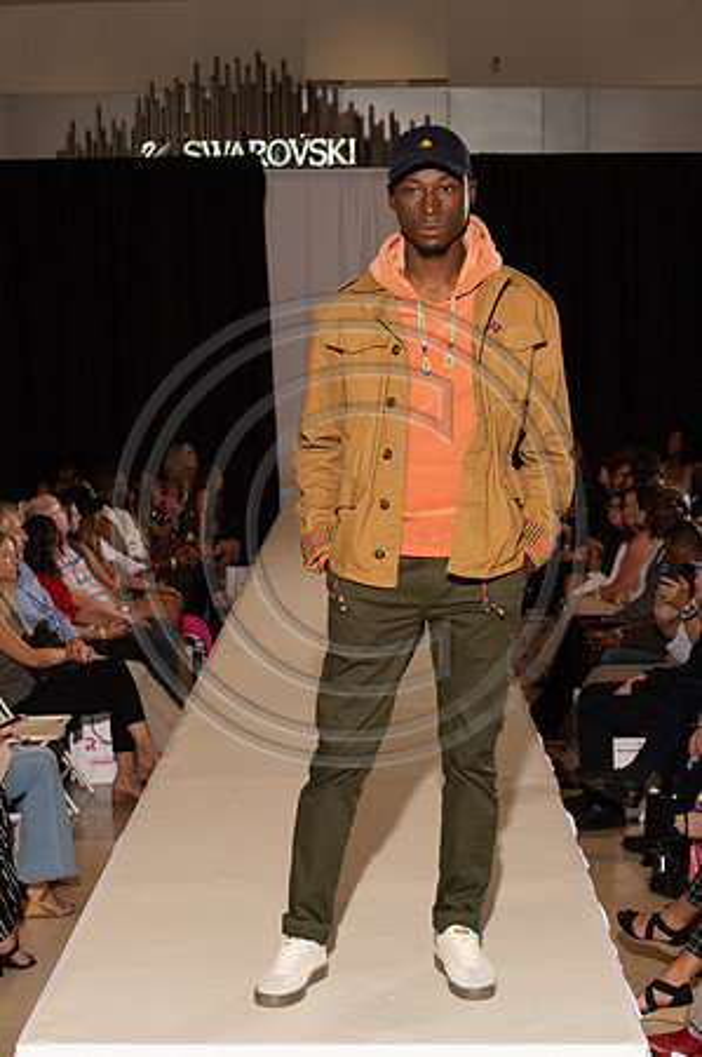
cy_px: 528
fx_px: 2199
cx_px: 351
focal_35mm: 75
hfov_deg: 18.1
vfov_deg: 27.0
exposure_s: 1/250
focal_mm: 75
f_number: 9
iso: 800
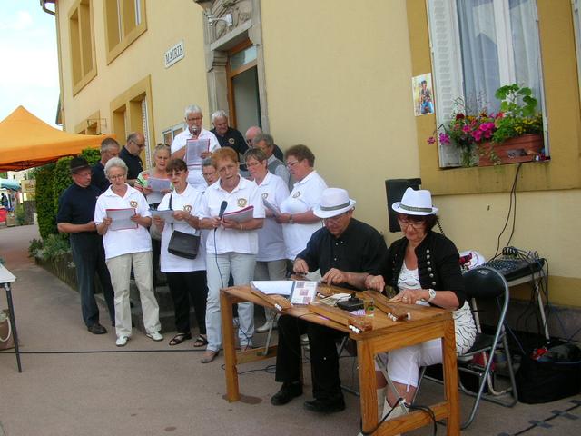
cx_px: 290
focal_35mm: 35
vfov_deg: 40.7
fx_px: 587
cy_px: 218
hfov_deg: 52.6
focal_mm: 5.8
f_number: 2.8
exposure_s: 1/277
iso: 50
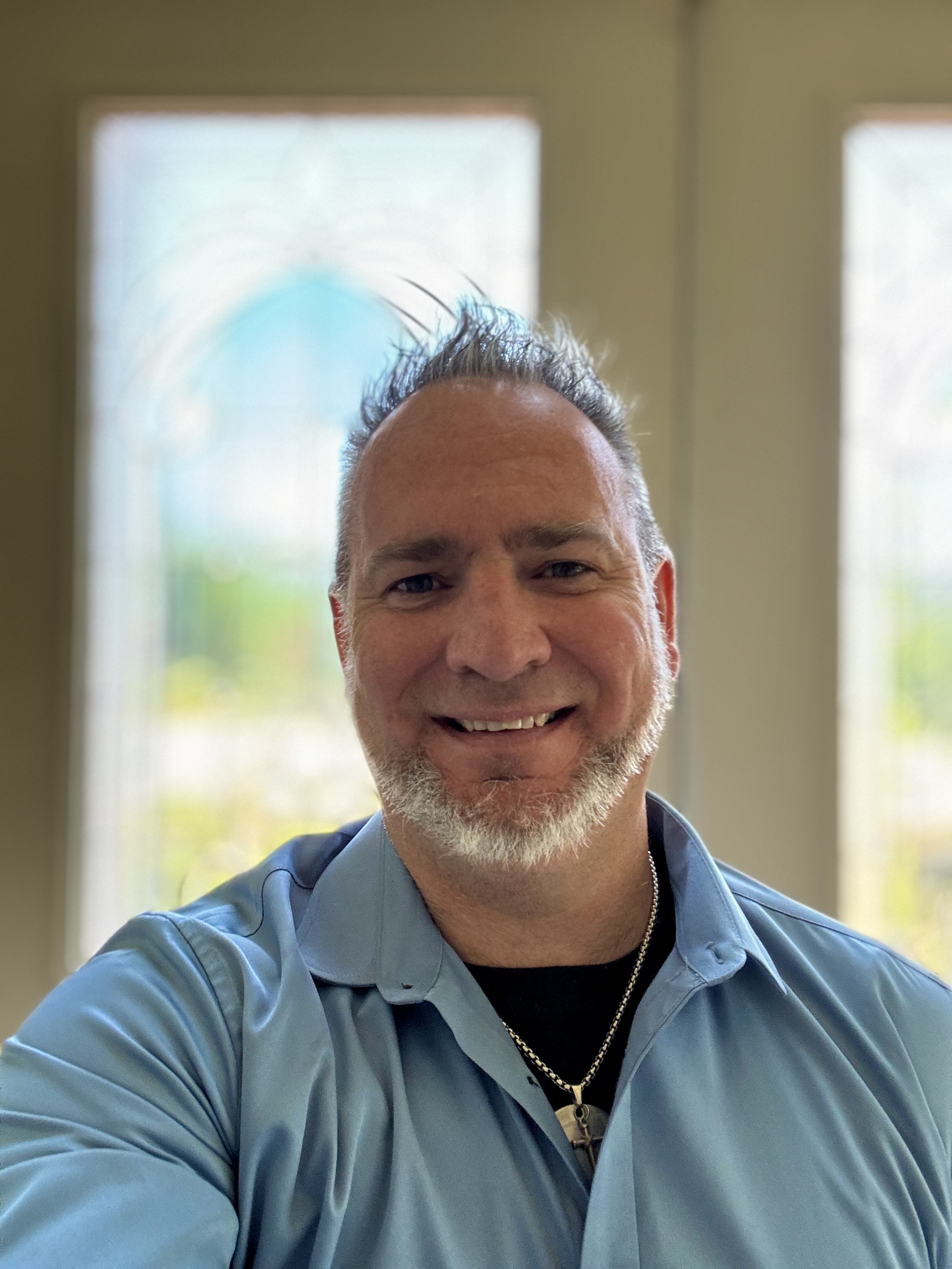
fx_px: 1100
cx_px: 476
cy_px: 634
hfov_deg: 46.8
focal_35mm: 30
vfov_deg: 60.0
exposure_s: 1/60
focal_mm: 2.69
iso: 125
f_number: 1.9
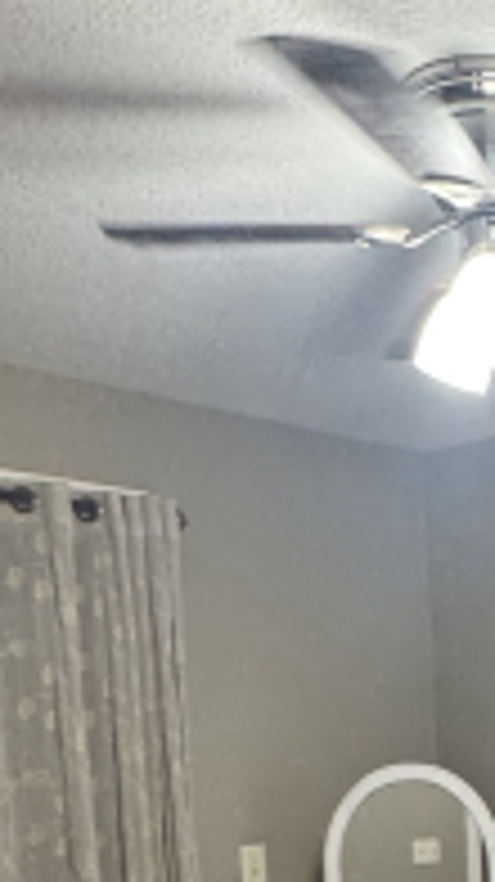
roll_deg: -1.0
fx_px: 1215
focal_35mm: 52
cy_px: 947
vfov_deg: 34.9
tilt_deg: -10.6
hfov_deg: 20.2
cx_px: 716
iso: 200
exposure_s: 1/60
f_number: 2.2
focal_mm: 2.22
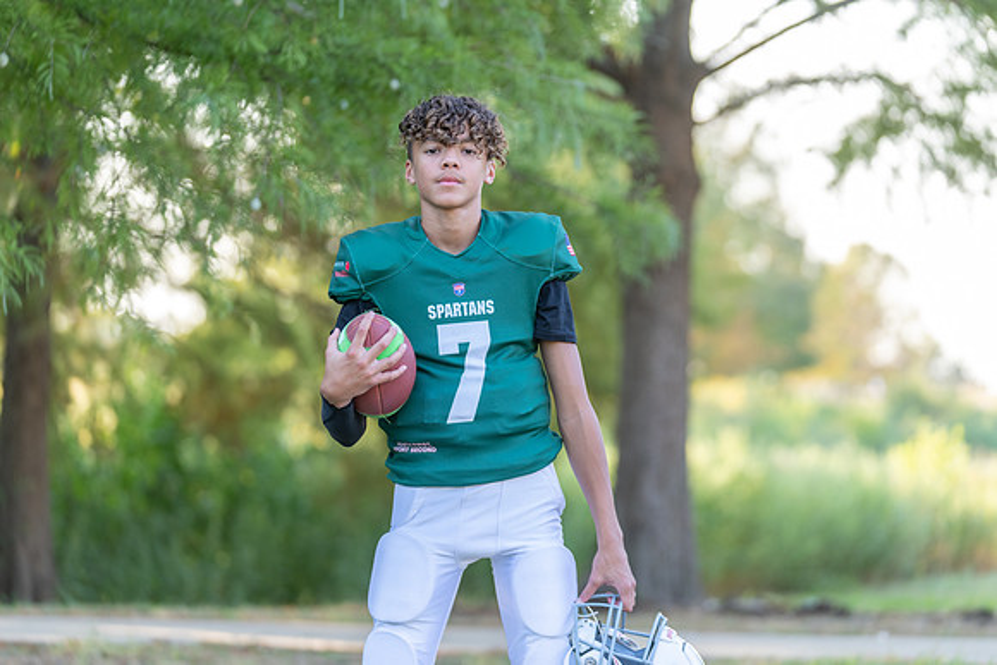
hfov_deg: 15.6
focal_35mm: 131
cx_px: 498
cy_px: 332
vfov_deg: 10.5
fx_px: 3636
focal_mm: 125
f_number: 2.8
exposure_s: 1/320
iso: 250
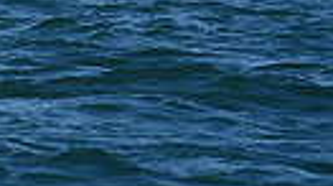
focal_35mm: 1047
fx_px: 9224
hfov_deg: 2.1
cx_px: -386
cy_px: -228
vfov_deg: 1.2
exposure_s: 1/640
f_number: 9
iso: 100
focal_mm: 150
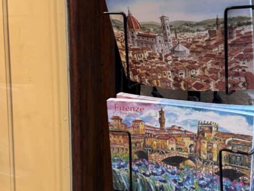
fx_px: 367
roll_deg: +0.0
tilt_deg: -9.1
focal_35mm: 50
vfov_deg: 29.1
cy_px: 101
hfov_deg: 38.2
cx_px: 135
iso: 100
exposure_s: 1/100
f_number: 1.78
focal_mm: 6.76
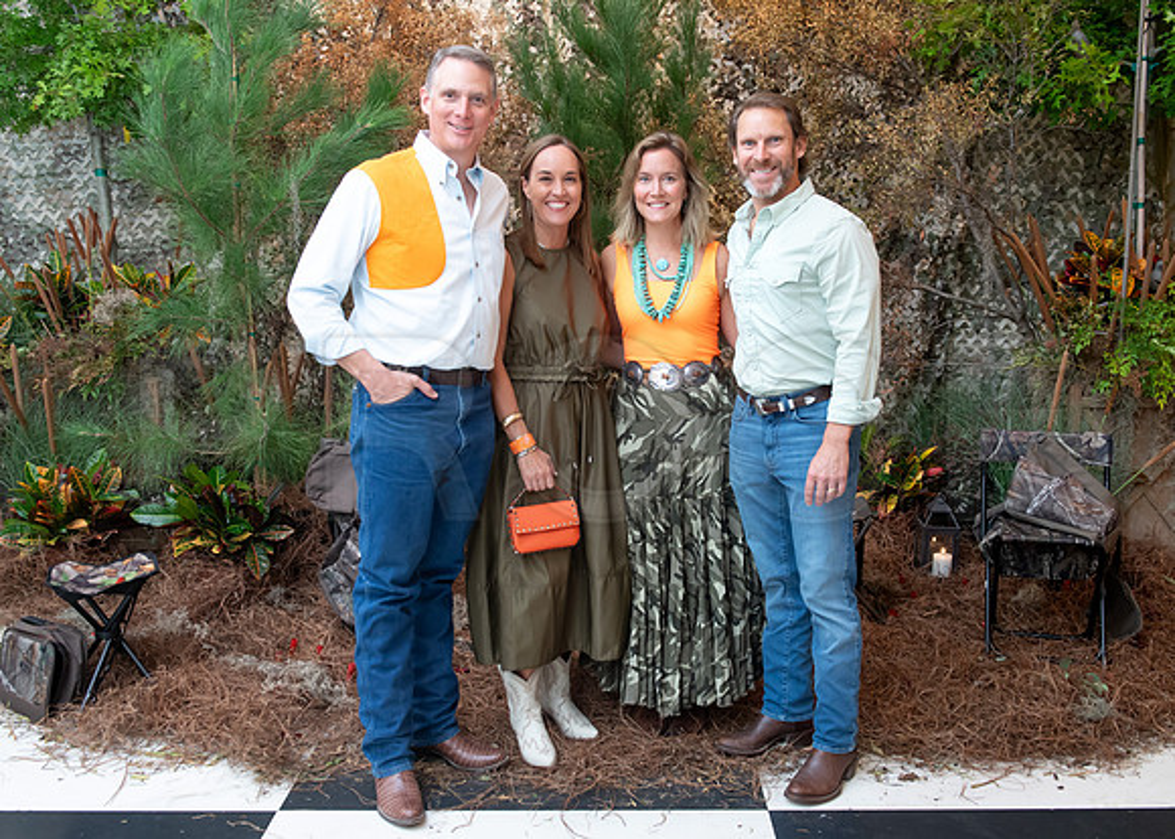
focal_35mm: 35
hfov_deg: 53.4
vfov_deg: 39.5
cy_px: 399
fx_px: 1167
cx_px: 604
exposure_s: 1/100
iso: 3200
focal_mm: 31
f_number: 5.6
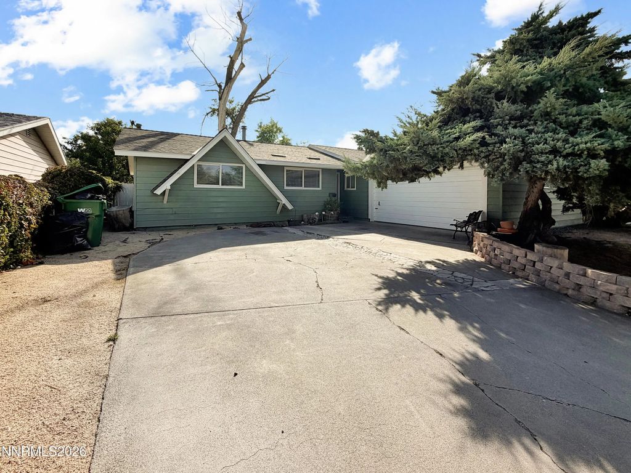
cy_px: 236
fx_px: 255
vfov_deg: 85.7
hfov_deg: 102.1
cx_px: 316
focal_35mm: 14
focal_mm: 2.22
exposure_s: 1/1189
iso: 25
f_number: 2.2
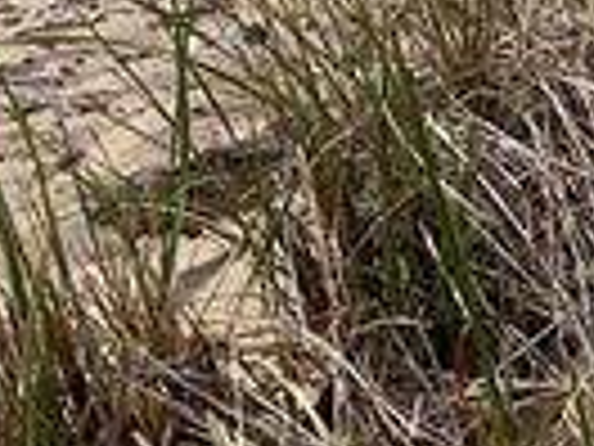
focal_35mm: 202
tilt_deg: -2.8
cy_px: -820
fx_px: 3466
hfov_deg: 9.8
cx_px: 148
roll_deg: -0.2
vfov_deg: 6.7
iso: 25
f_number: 1.8
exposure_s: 1/5714
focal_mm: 4.25
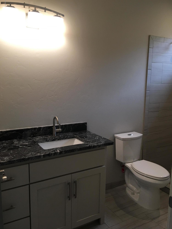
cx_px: 86
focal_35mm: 29
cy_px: 114
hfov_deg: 48.2
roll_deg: -1.0
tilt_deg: -6.5
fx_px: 192
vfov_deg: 61.7
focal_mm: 4.15
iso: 32
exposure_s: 1/30
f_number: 2.2
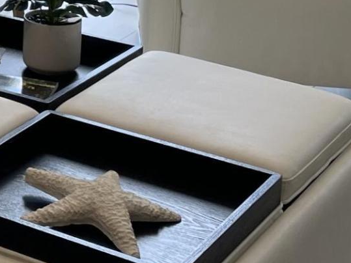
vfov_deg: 10.3
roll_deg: -0.9
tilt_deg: -10.8
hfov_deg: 13.3
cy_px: -154
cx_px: -200
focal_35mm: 139
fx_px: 1409
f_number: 1.6
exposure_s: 1/155
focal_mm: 4.2
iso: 32
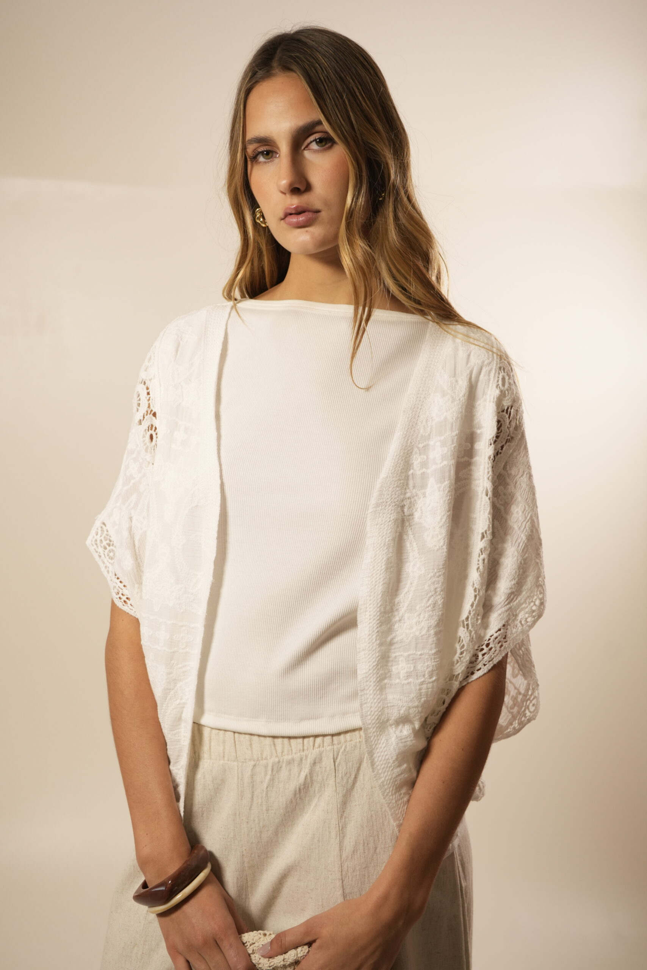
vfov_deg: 39.6
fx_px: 1348
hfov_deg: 27.0
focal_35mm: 50
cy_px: 485
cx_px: 324
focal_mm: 50
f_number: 4
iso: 1000
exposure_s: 1/125
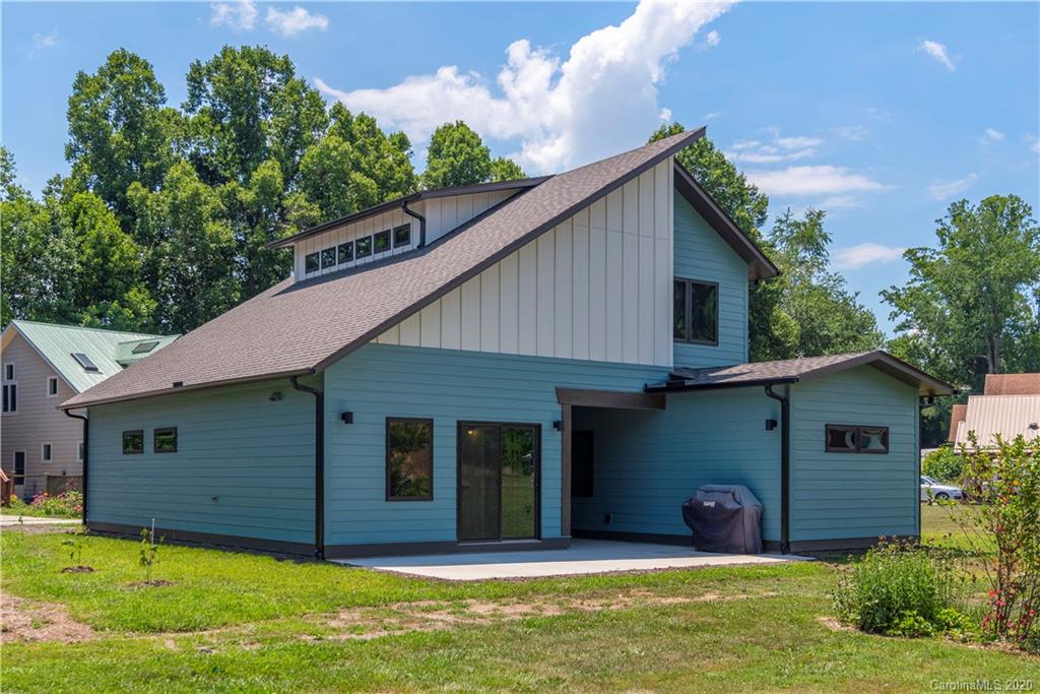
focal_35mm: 35
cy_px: 347
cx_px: 520
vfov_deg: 37.9
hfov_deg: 54.4
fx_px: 1011
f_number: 7.1
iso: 320
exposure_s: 1/1600
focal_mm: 35
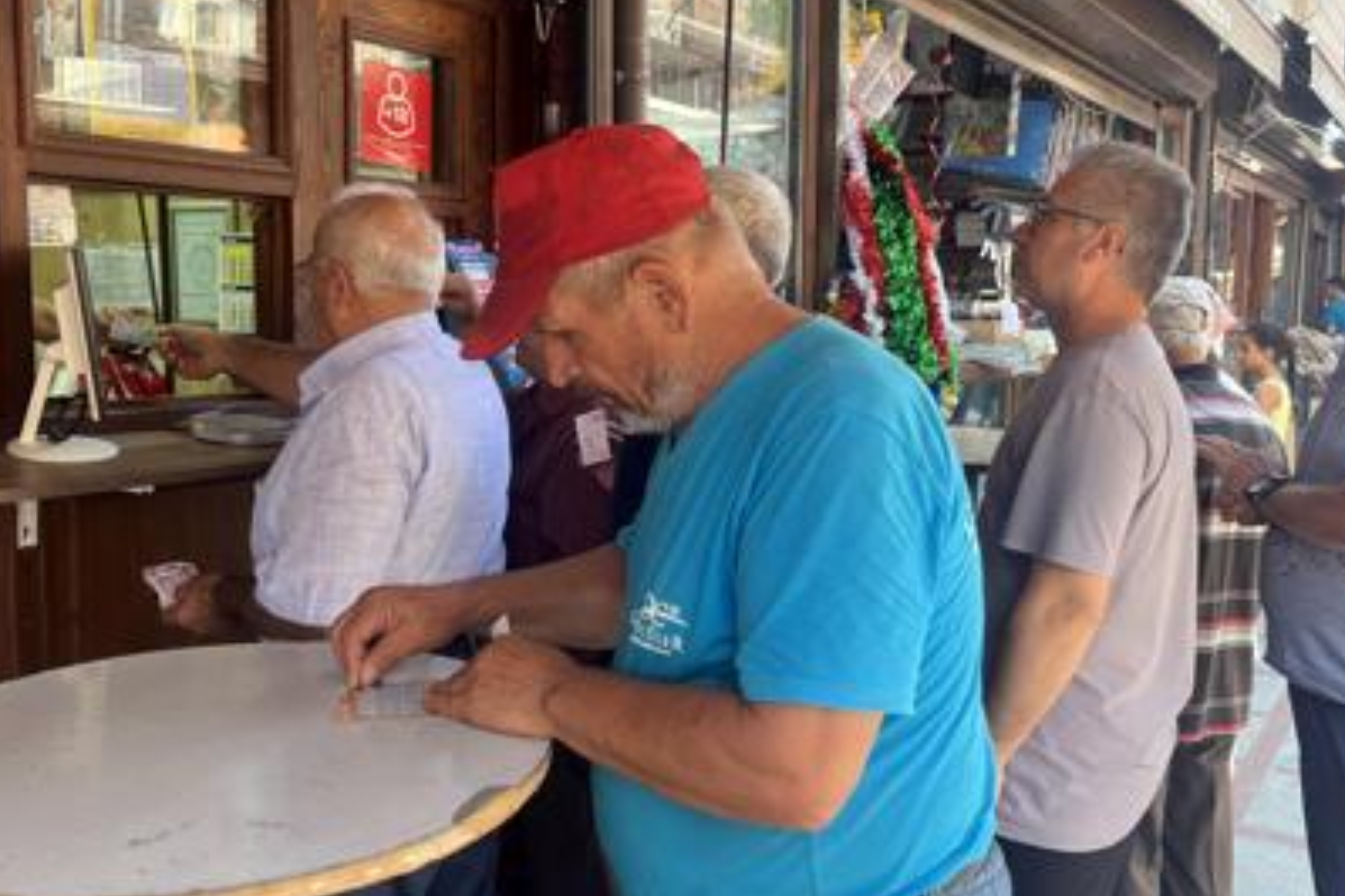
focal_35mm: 37
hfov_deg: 51.9
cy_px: 431
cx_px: 698
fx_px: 1382
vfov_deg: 35.9
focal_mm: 5.1
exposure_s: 1/122
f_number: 1.6
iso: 40
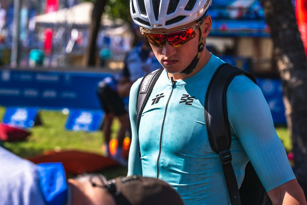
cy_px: 92
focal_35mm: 96
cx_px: 177
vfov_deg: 14.2
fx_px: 819
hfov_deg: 21.2
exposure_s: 1/4000
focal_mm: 70
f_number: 4
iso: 320
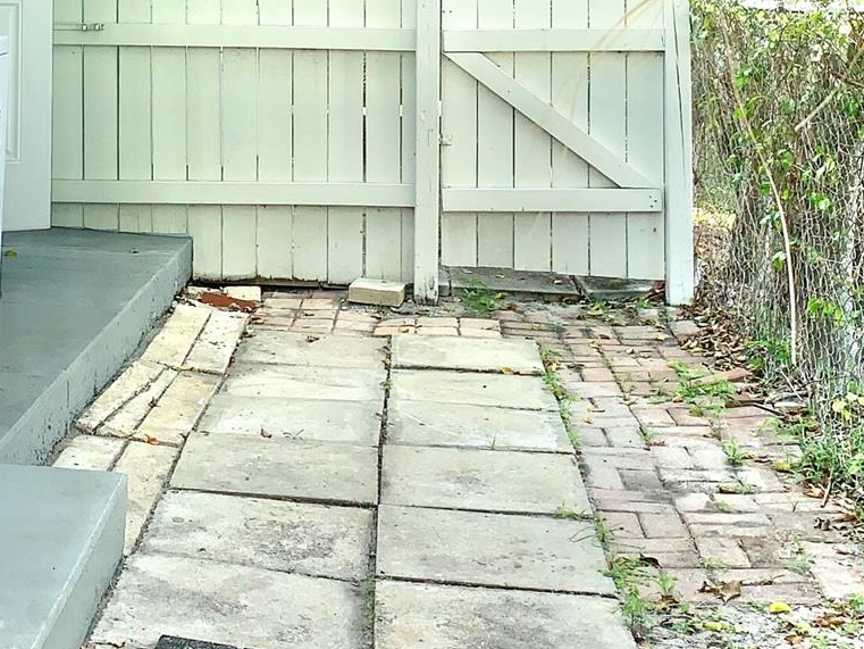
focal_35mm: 70
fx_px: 1747
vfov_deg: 20.3
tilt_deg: +1.2
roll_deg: +0.1
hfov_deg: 27.4
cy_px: -19
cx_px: 223
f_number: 1.8
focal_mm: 4.25
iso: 25
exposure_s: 1/543
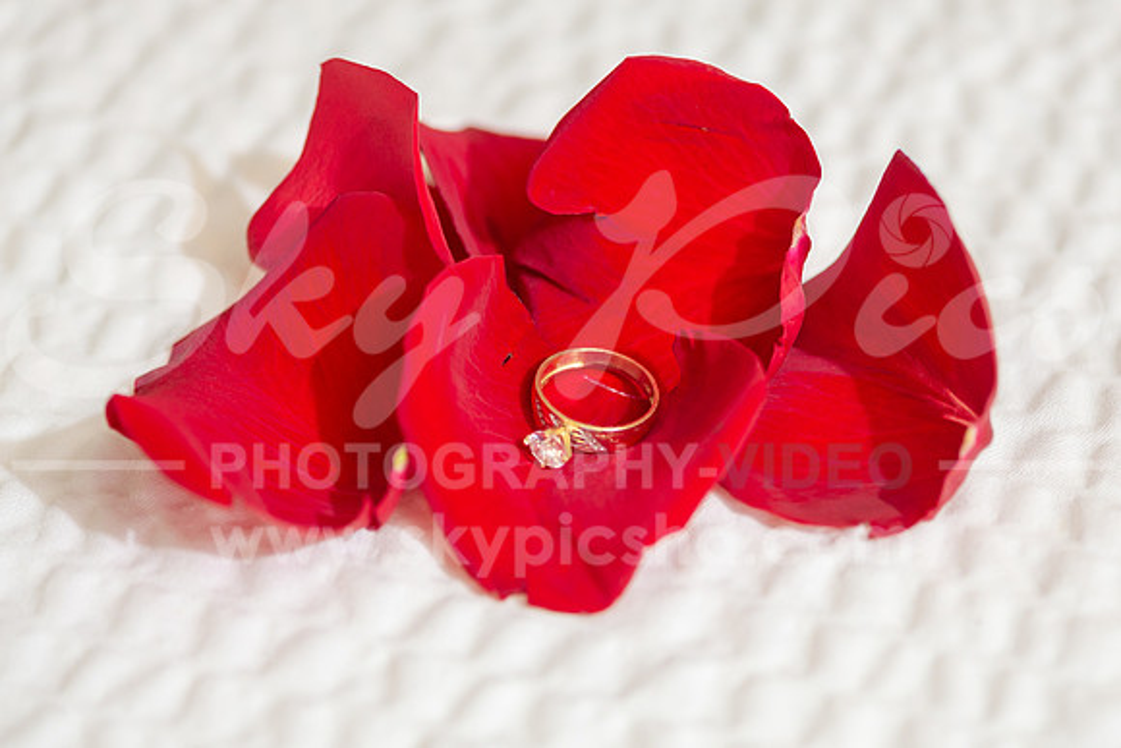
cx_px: 602
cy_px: 432
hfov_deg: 16.7
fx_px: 3814
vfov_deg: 11.2
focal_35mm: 122
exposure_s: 1/125
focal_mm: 105
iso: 800
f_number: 5
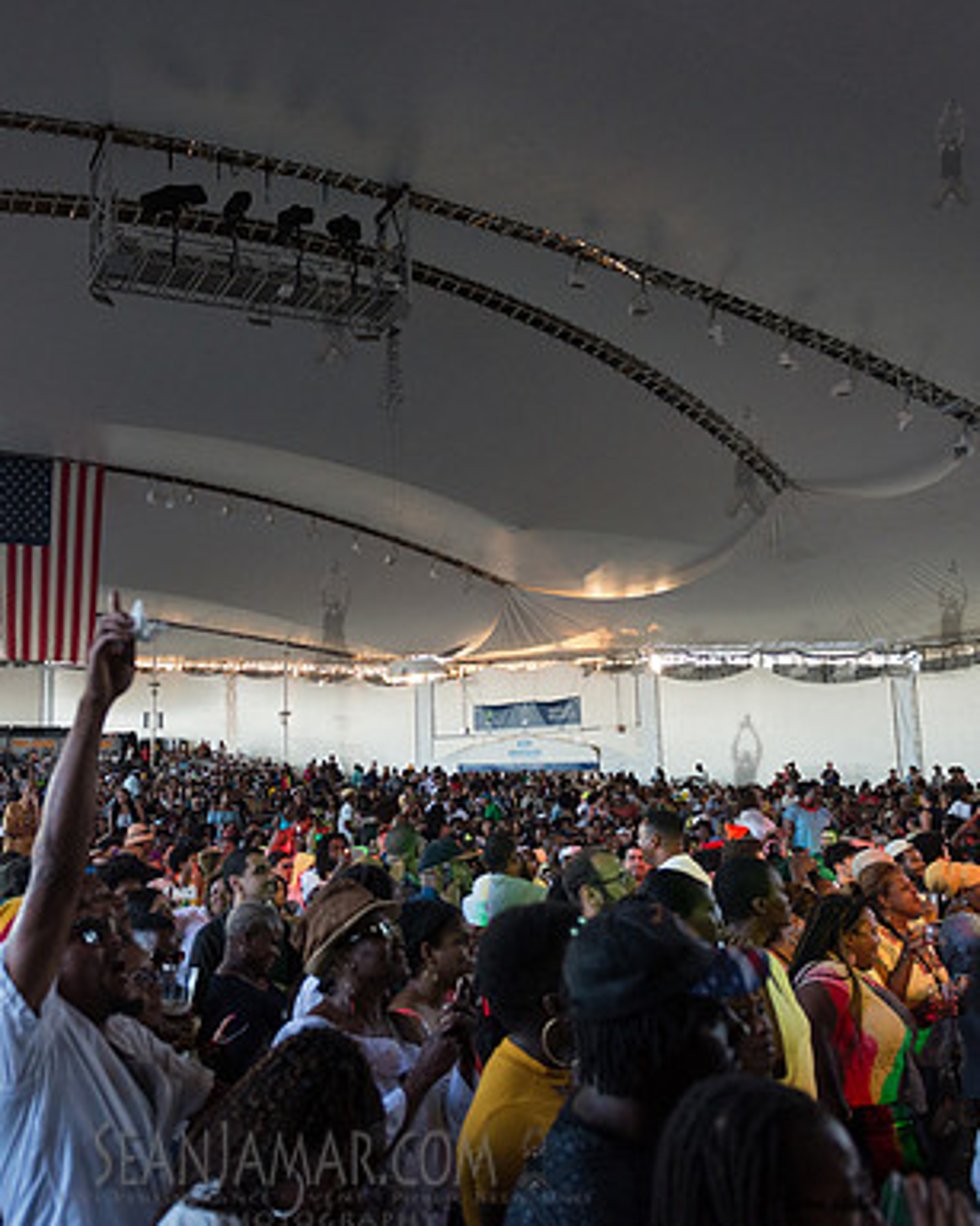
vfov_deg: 52.9
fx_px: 1233
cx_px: 332
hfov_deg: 42.8
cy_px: 615
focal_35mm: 34
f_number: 2.8
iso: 1600
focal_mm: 24
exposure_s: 1/640
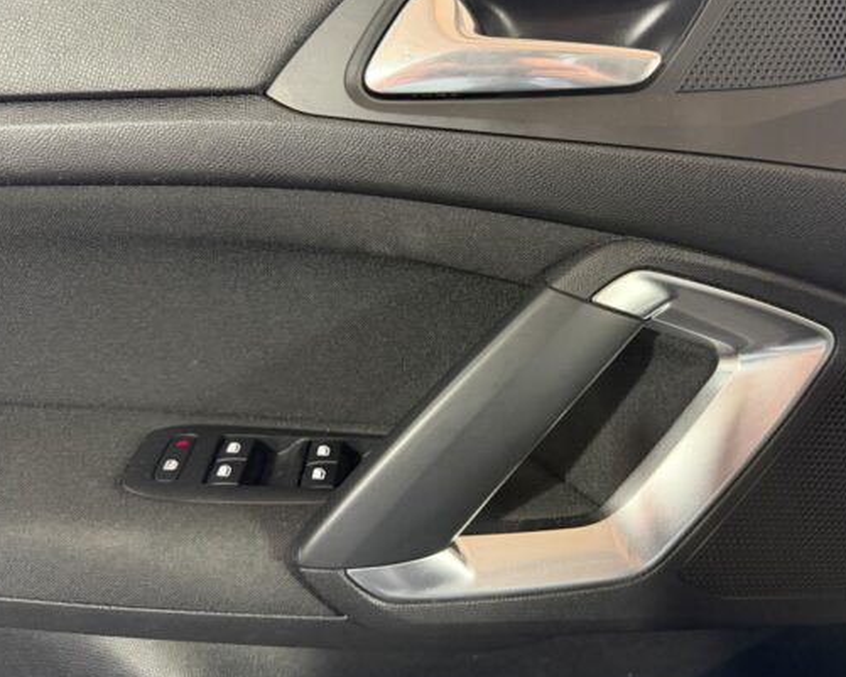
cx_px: 475
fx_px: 726
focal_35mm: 29
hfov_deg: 60.2
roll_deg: +3.1
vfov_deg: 49.9
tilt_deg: -26.6
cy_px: 305
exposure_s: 1/40
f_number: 1.78
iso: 1000
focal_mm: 6.76
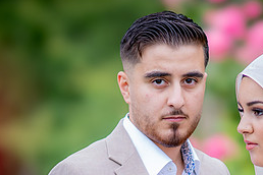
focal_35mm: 285
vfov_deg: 4.8
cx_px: 180
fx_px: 2082
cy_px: 193
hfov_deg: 7.2
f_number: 1.4
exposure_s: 1/1600
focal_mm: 85
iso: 100
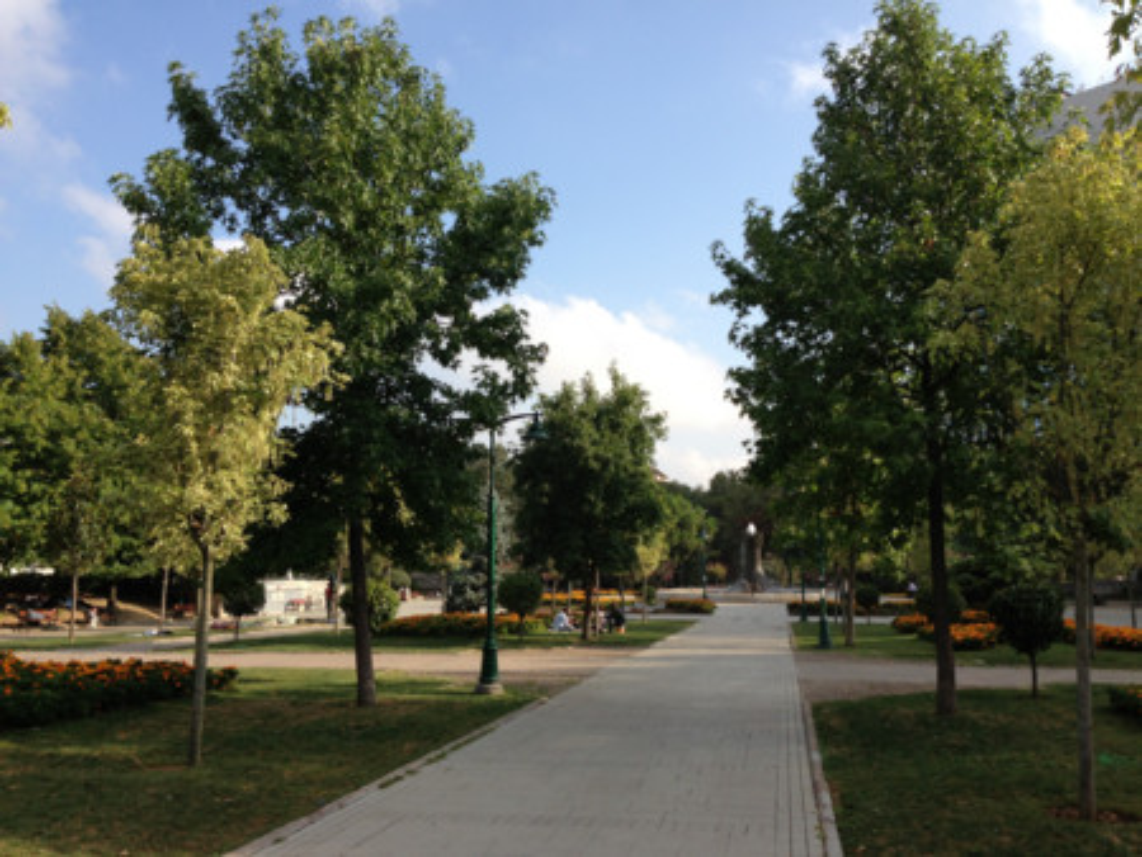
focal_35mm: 33
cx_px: 571
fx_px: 1089
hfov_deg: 55.3
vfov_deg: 43.0
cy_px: 428
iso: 50
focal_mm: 4.13
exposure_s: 1/889
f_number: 2.4
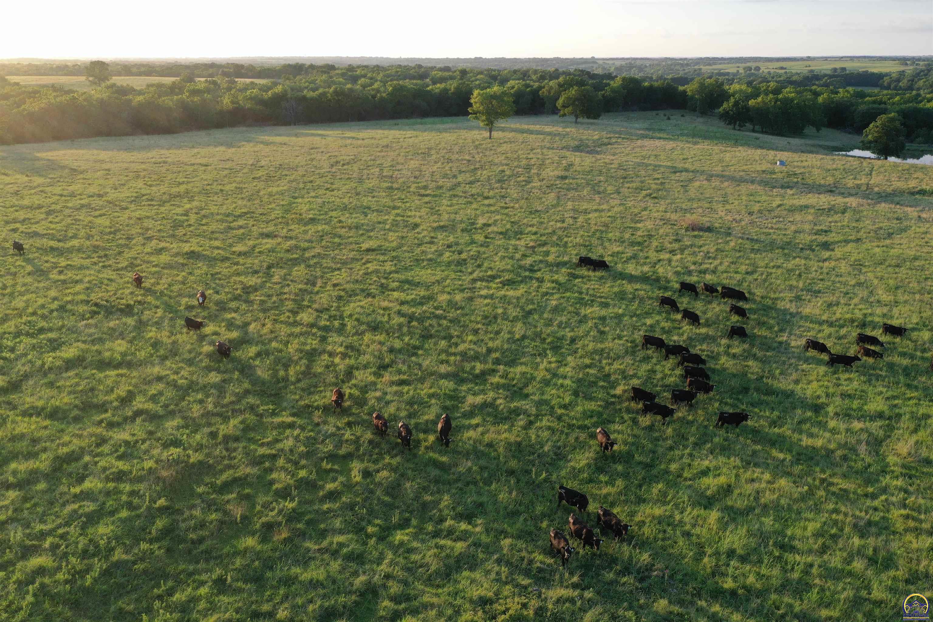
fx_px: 726
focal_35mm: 28
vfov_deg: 46.4
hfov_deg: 65.5
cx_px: 466
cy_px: 311
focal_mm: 10.26
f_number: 4.5
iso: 100
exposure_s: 1/160
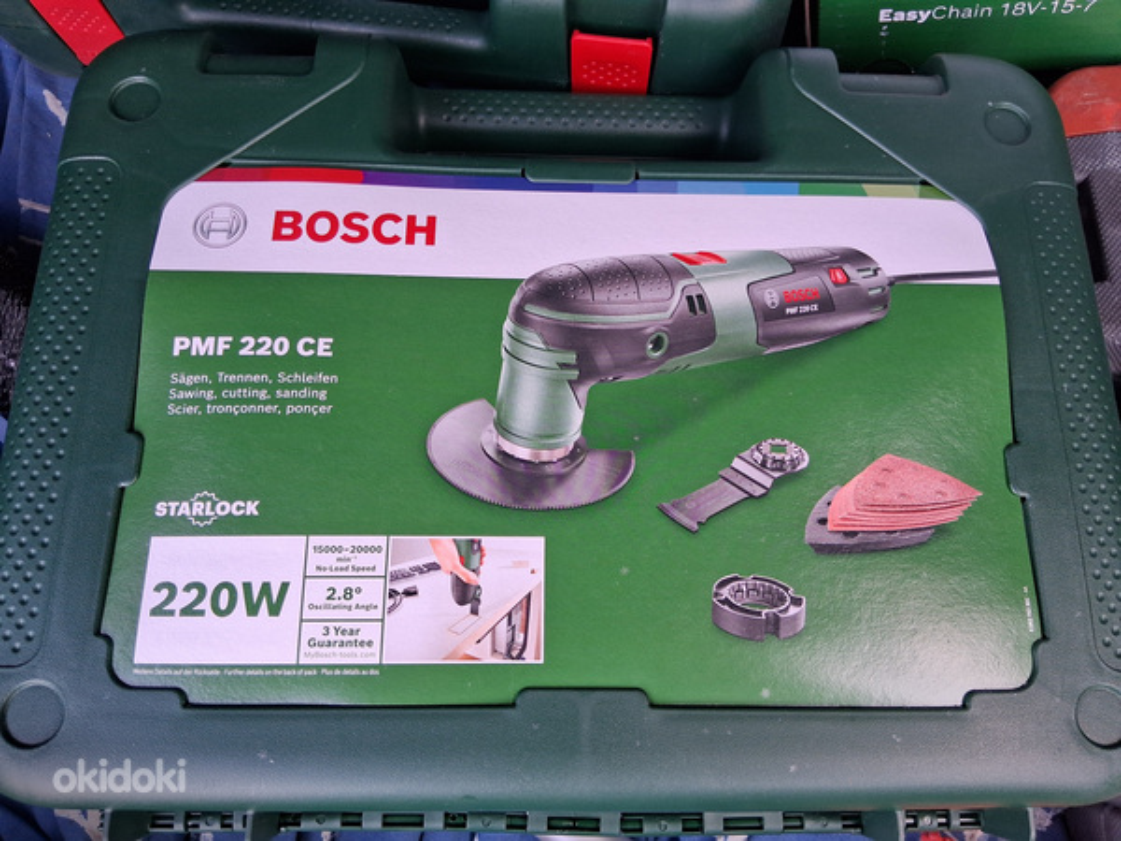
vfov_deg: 53.1
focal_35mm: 26
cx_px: 560
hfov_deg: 67.3
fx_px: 842
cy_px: 420
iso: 125
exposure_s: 1/120
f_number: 1.8
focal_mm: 3.98
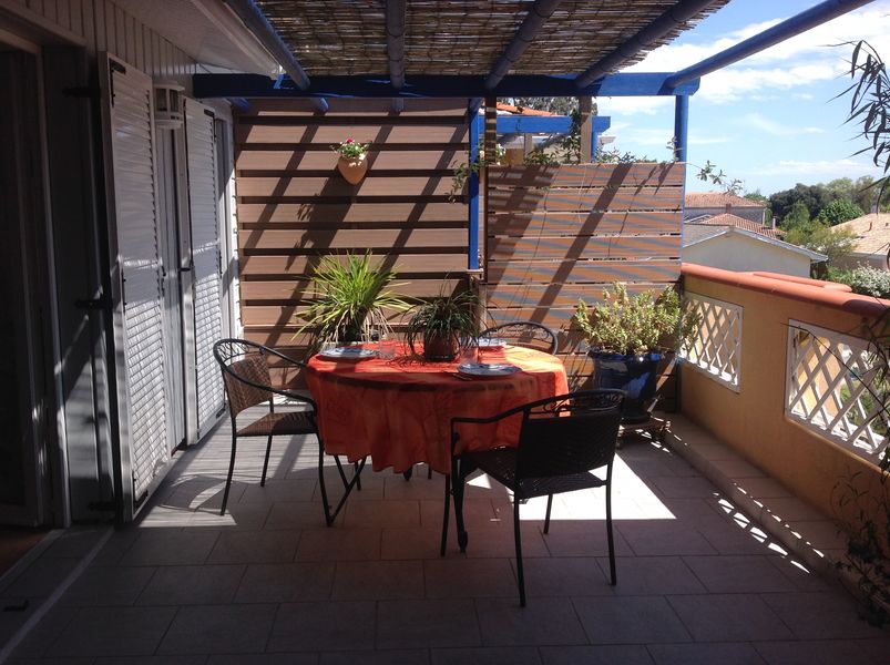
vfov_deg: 40.6
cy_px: 332
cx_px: 445
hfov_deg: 52.7
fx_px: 899
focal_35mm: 35
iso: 50
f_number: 2.4
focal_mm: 4.28
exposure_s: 1/944
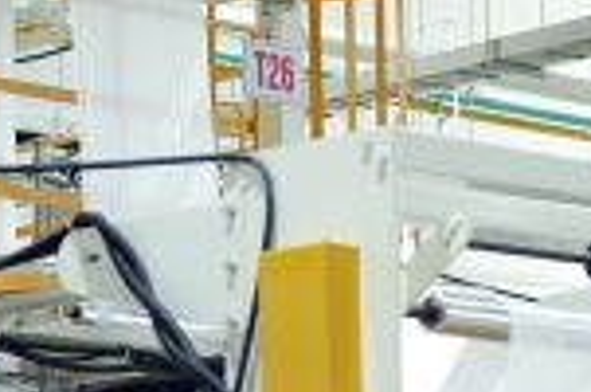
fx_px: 3801
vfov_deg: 5.9
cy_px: 419
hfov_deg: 8.8
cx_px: 23
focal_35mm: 232
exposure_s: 1/60
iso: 400
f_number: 2.5
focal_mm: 35
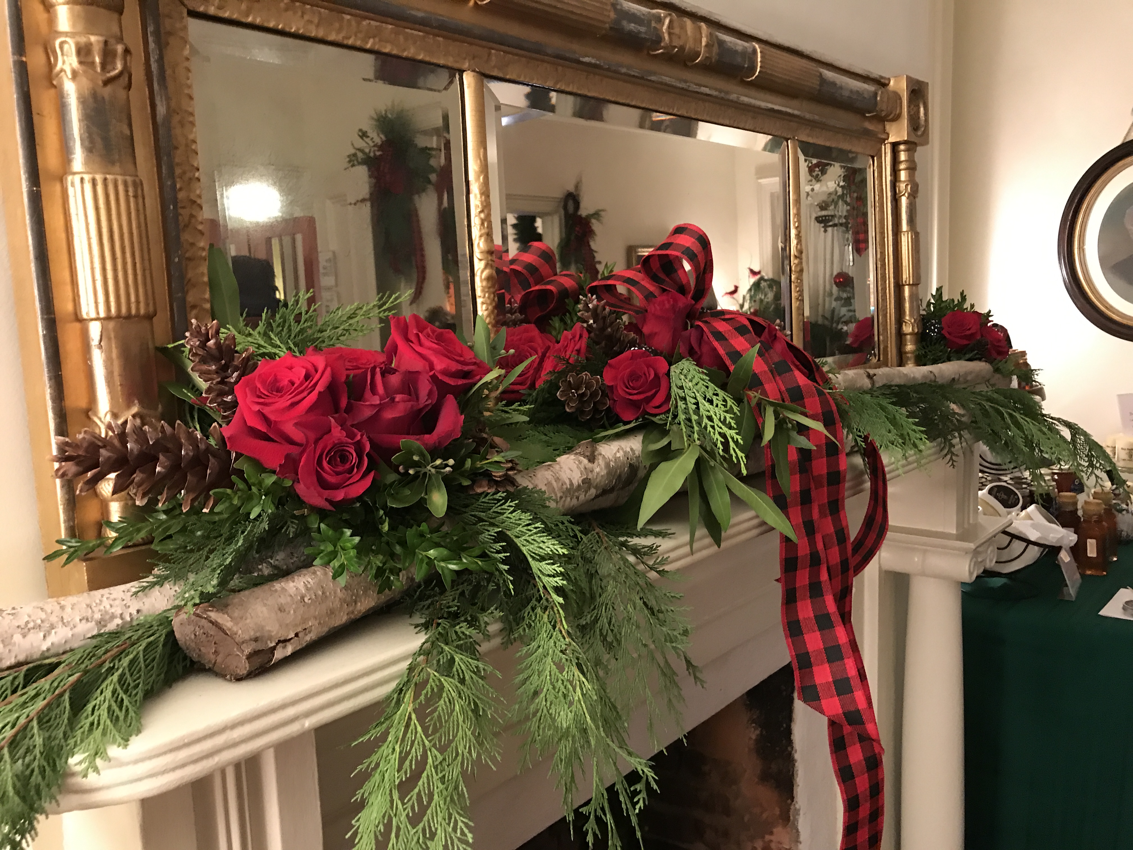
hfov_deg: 63.4
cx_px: 566
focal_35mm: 28
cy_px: 425
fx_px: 916
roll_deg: +2.4
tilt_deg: -5.4
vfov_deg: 49.7
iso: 80
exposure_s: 1/8
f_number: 1.8
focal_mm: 3.99
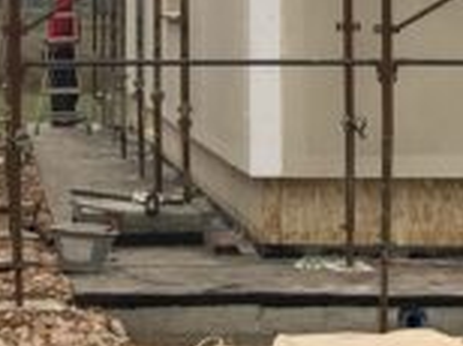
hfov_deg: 14.0
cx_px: 39
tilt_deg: +2.0
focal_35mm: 140
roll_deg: +1.0
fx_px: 1870
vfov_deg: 10.4
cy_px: -57
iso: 20
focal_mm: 3.99
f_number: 1.8
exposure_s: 1/134
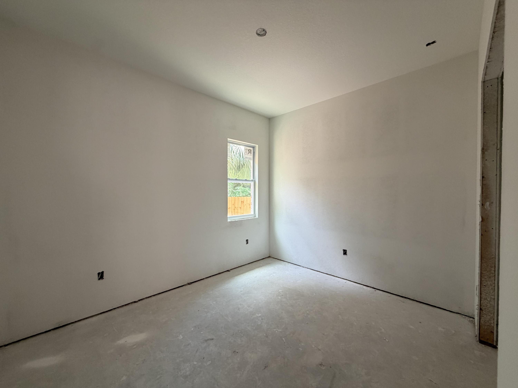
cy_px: 194
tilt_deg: -0.9
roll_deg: +0.0
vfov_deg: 85.7
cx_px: 259
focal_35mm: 14
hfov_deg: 102.1
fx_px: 209
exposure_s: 1/121
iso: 250
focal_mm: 2.22
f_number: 2.2
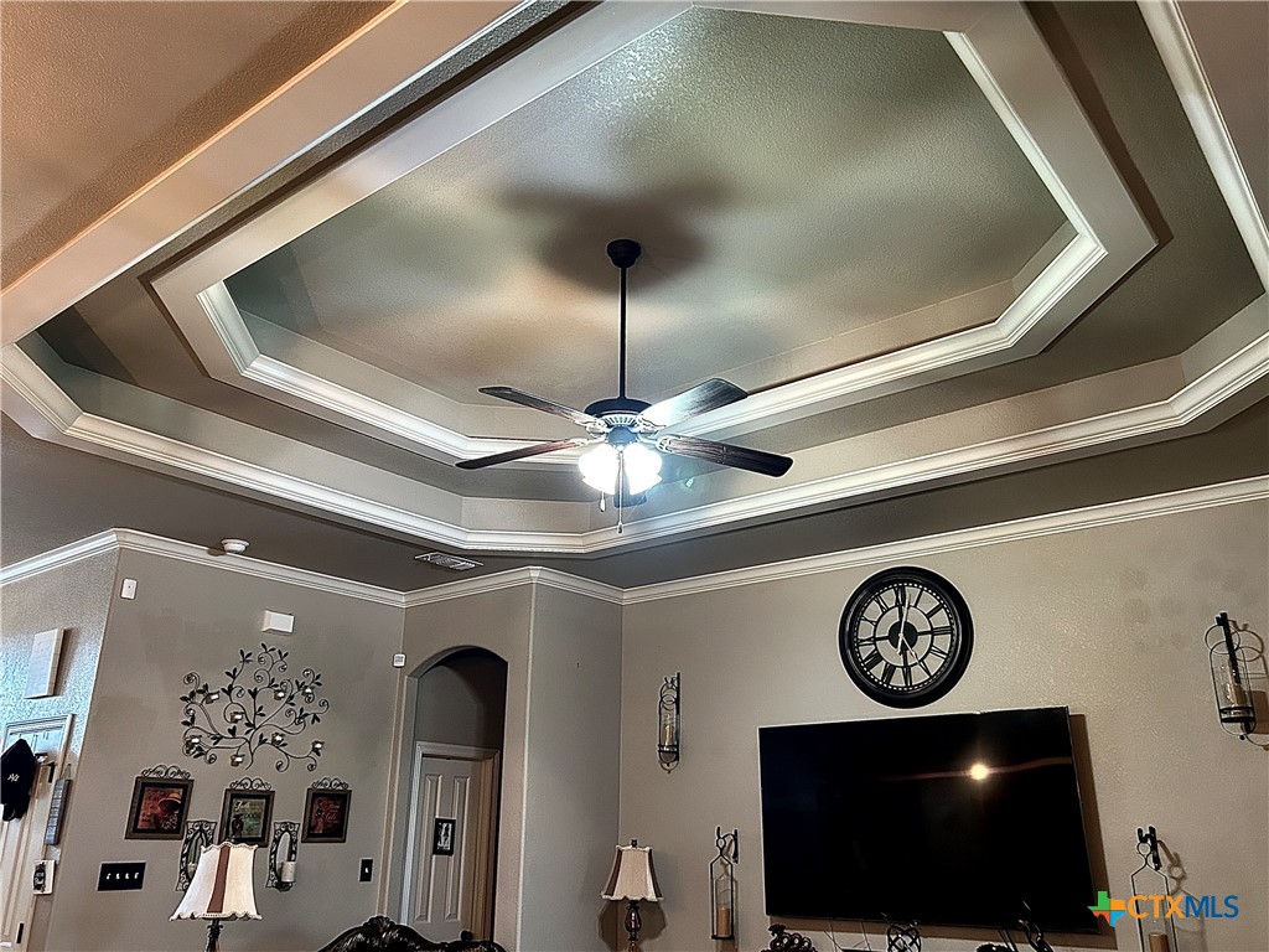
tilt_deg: +19.1
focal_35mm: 26
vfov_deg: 53.1
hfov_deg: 67.3
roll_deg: -1.9
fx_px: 953
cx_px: 634
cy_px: 476
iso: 400
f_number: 1.5
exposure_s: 1/60
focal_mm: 5.7
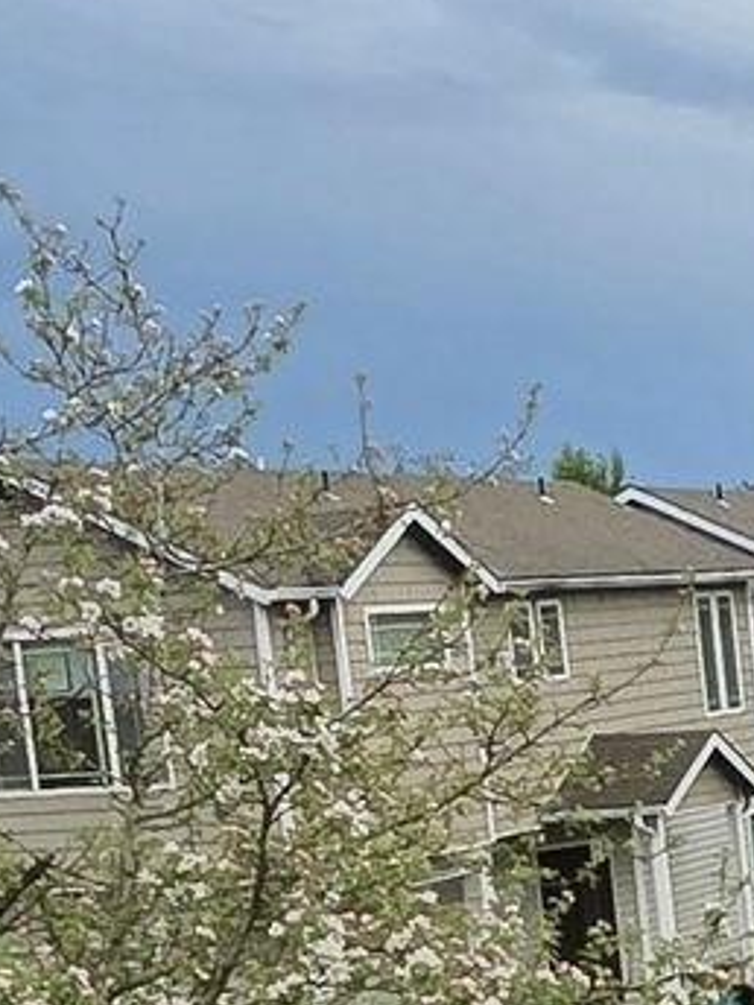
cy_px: 1195
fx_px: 2527
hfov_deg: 15.8
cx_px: 1075
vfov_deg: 21.0
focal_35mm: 87
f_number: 2.2
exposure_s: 1/362
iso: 50
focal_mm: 2.2
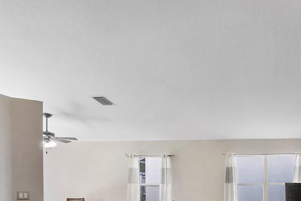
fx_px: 259
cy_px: 181
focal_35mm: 31
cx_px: 269
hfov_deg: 53.1
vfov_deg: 39.3
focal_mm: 10
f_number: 11
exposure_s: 1/2.5
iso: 160
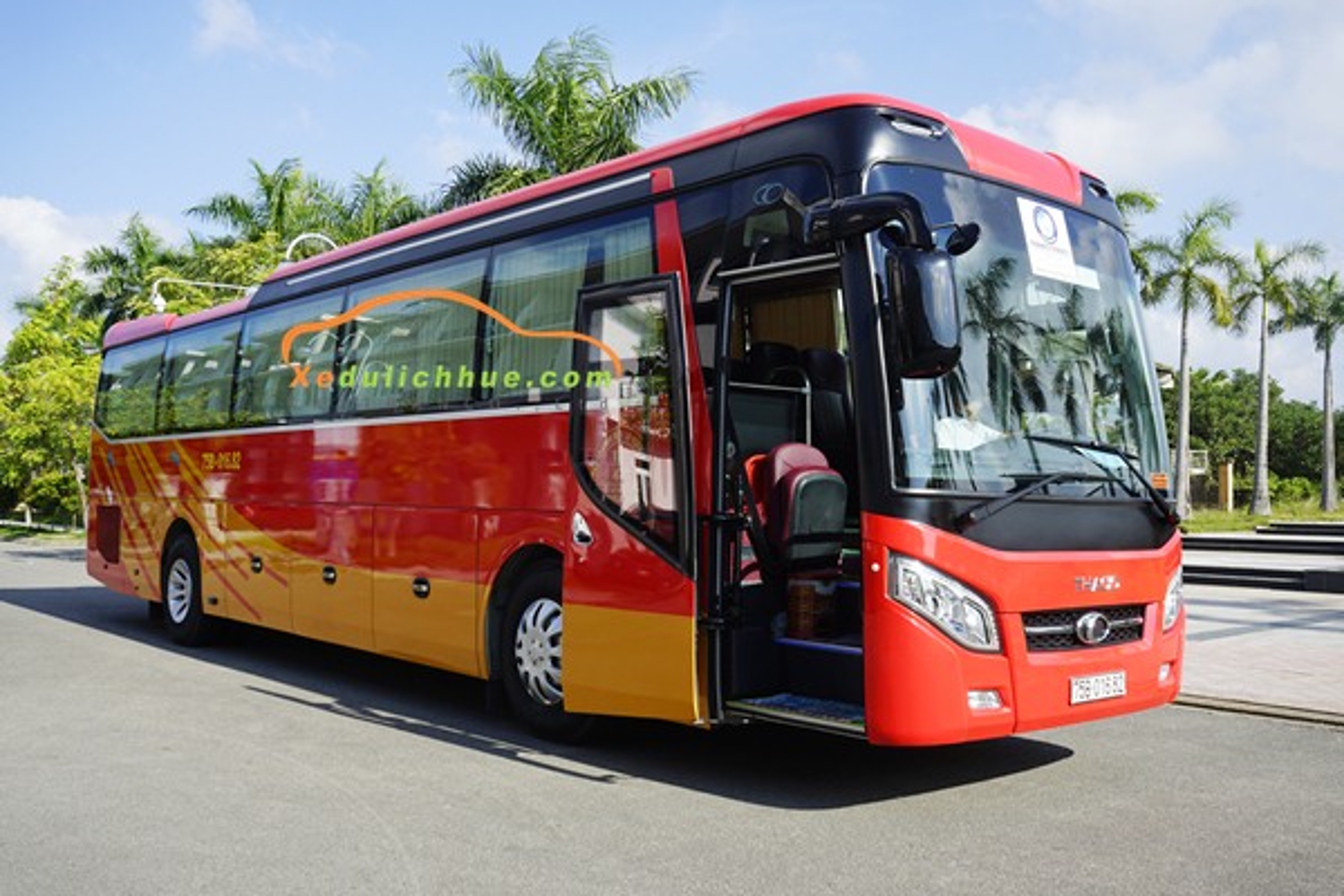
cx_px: 672
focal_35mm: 31
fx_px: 1157
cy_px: 448
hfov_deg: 60.3
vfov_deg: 42.3
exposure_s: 1/80
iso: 100
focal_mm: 31
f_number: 13
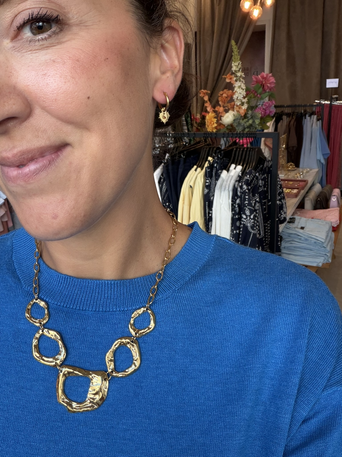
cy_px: 228
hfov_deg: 46.8
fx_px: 395
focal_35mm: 30
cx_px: 171
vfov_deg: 60.0
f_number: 1.9
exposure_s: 1/121
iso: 64
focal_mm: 2.71
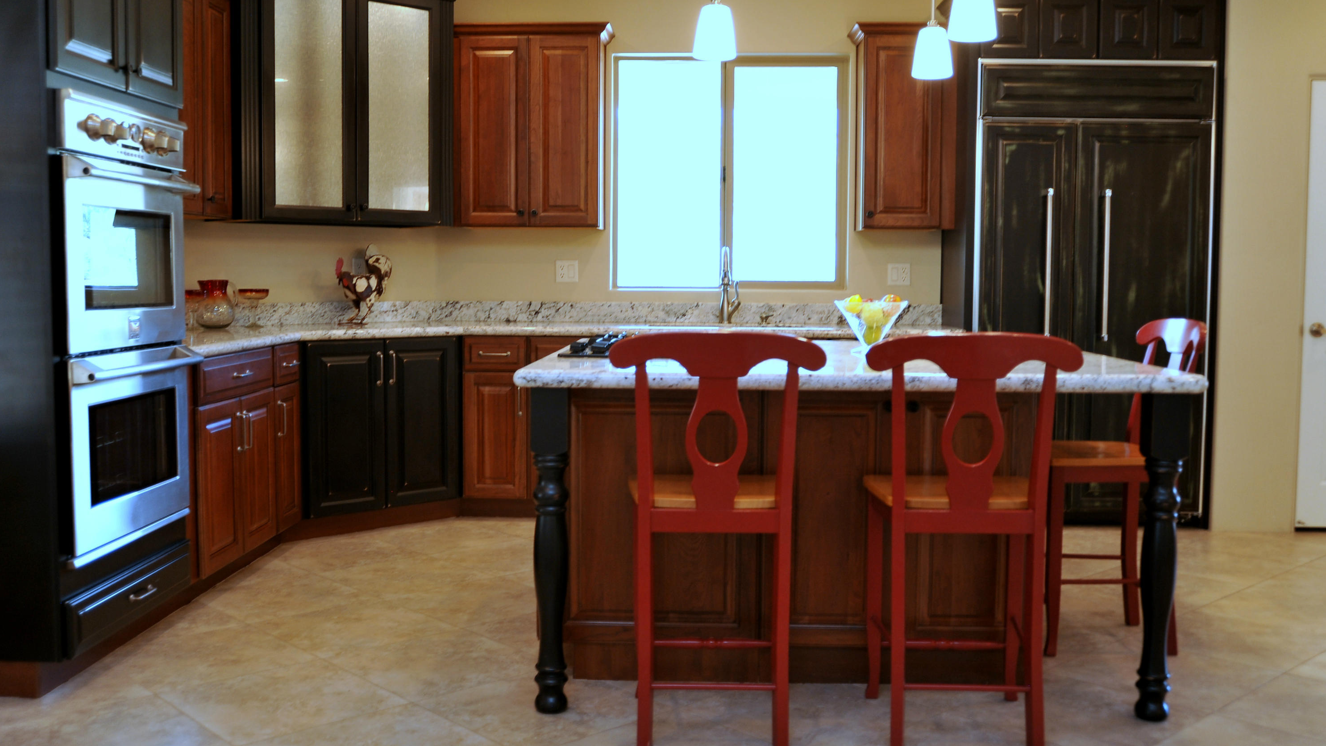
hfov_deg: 54.0
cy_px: 357
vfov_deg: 32.0
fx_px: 1301
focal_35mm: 37
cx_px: 664
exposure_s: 1/25
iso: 500
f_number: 4.5
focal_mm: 35
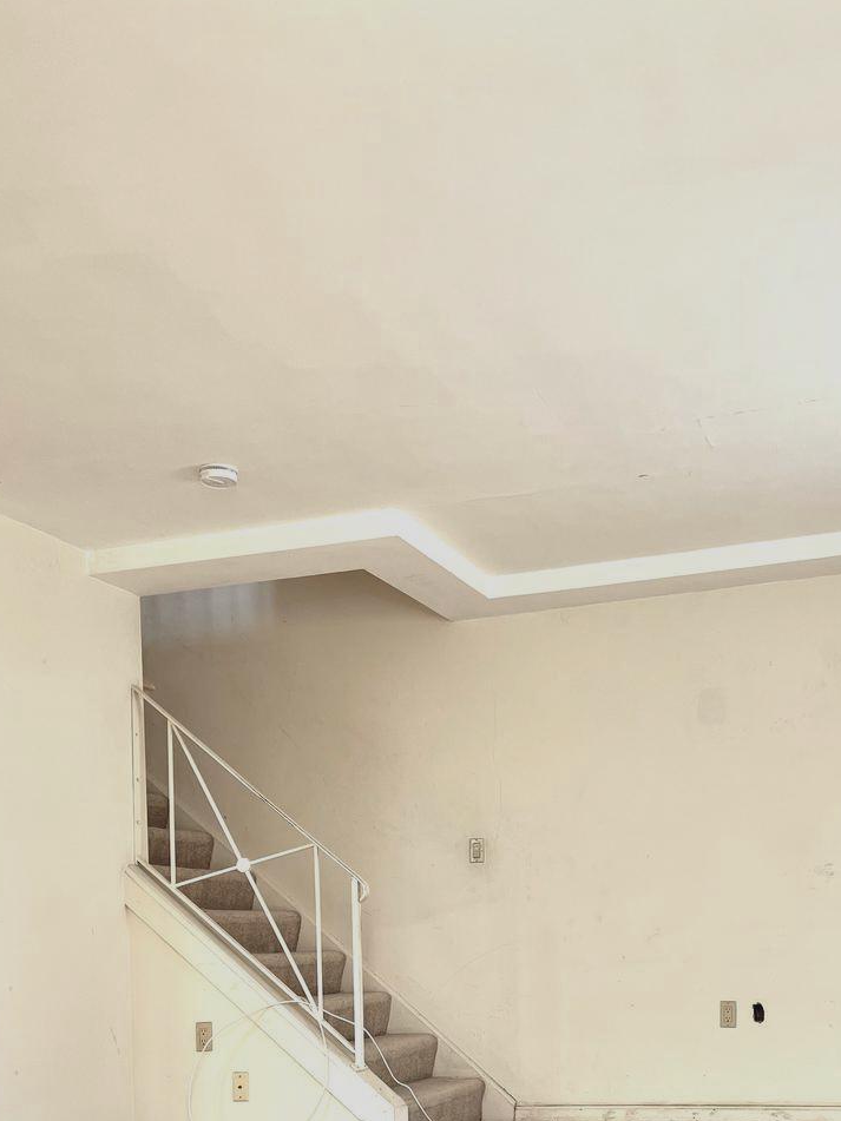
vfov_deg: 42.8
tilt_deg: +3.3
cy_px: 897
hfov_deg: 33.9
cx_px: 589
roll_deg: +2.0
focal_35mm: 42
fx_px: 1361
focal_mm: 5.7
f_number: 1.5
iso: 50
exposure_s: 1/121
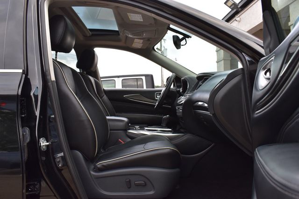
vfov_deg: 43.6
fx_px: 249
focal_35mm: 30
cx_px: 150
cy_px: 100
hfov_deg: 62.0
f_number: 9
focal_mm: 20
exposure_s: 1/100
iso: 400
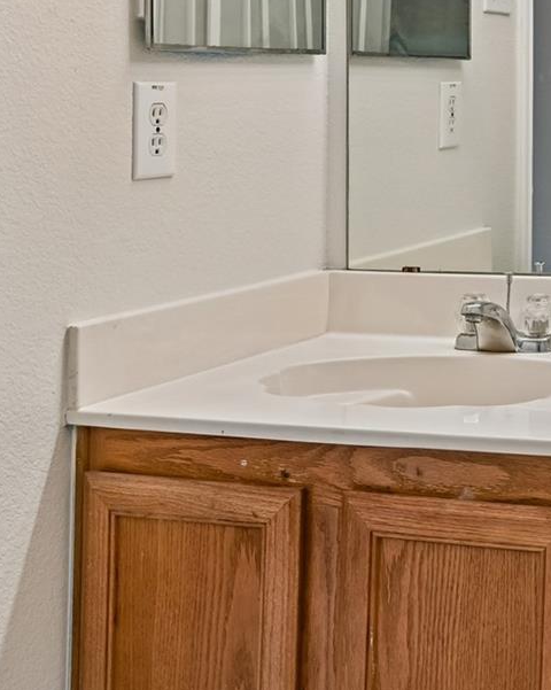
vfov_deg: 28.5
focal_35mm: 64
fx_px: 1306
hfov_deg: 21.2
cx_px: 748
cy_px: 75
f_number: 8
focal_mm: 20
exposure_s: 1/80
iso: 400
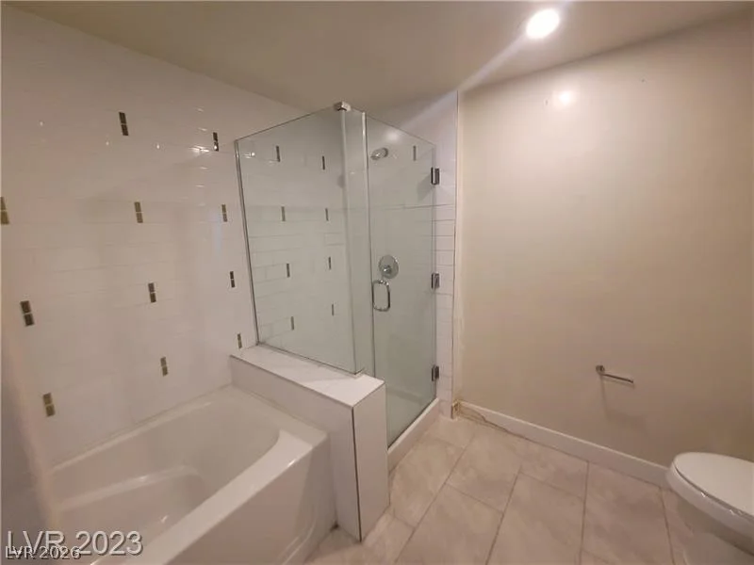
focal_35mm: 13
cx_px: 377
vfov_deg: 89.9
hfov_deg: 106.2
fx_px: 283
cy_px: 282
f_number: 2.2
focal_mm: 2.2
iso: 320
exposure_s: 1/30
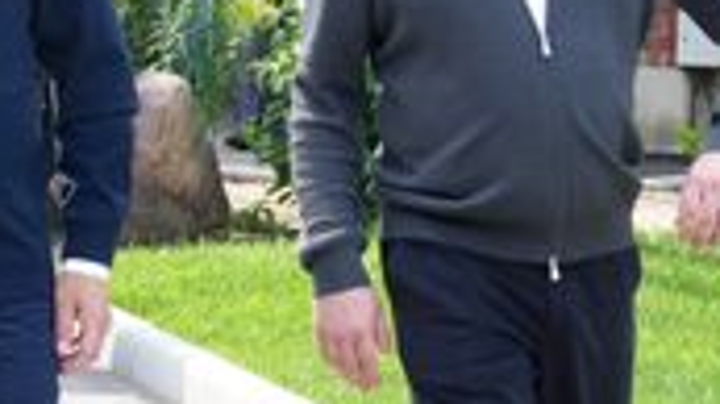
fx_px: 3148
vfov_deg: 7.3
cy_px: 146
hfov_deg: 12.9
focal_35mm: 165
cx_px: -31
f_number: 9
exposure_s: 1/250
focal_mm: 26
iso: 500
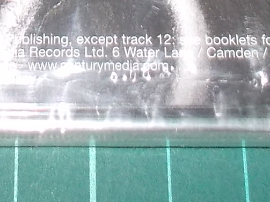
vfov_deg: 10.2
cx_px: 62
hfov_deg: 15.0
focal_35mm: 131
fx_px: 1022
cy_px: -238
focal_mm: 4.1
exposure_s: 1/30
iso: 200
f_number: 3.3
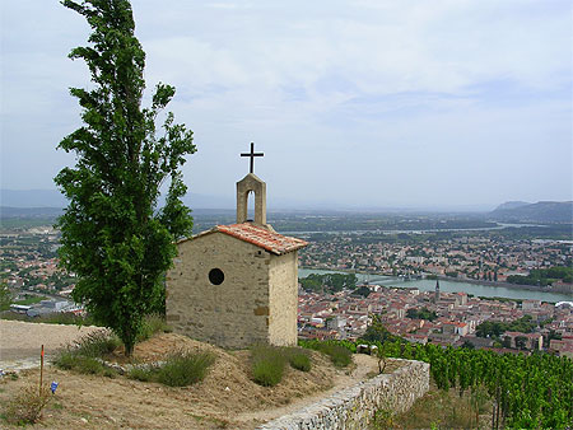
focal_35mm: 38
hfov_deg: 49.0
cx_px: 286
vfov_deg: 37.8
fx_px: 629
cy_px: 215
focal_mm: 5.8
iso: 50
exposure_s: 1/316
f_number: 5.6
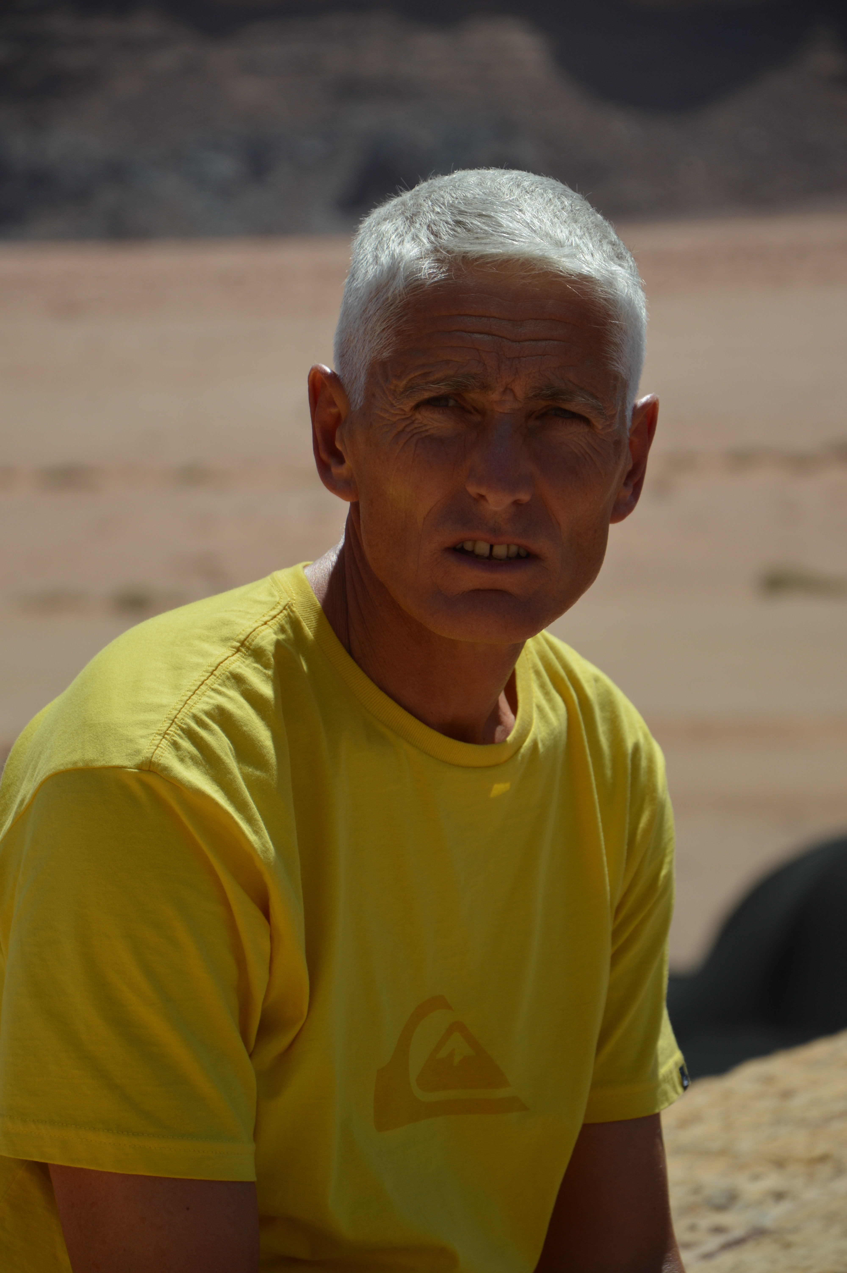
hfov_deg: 8.7
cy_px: 636
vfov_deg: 13.1
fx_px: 5568
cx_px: 424
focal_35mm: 158
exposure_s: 1/500
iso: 110
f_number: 5.6
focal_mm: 105
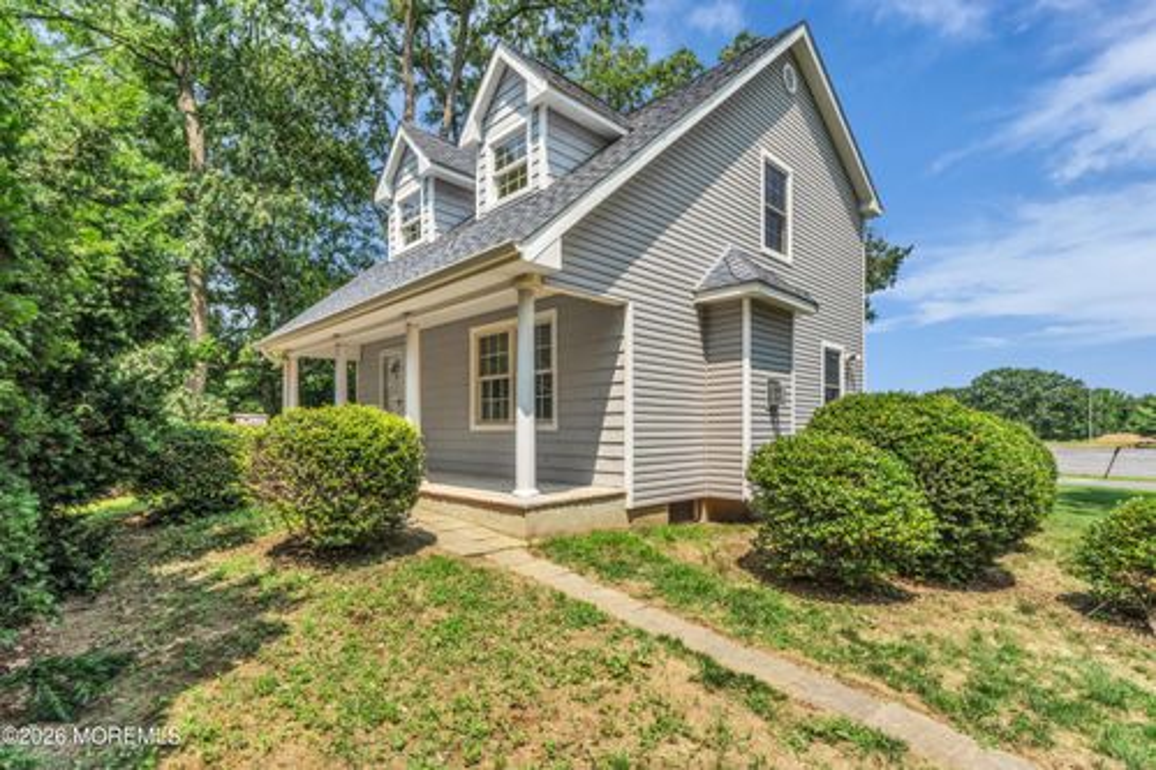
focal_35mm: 17
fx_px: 539
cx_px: 578
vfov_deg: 71.0
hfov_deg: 94.0
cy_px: 385
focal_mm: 16.8
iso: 100
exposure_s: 1/25
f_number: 22
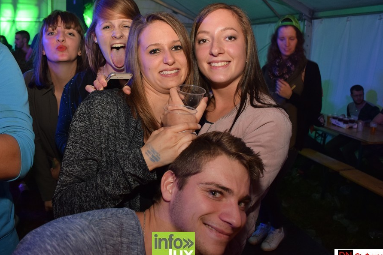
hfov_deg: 60.2
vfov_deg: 42.3
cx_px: 173
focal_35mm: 31
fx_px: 330
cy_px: 117
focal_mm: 18
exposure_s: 1/10
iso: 800
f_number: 4.5
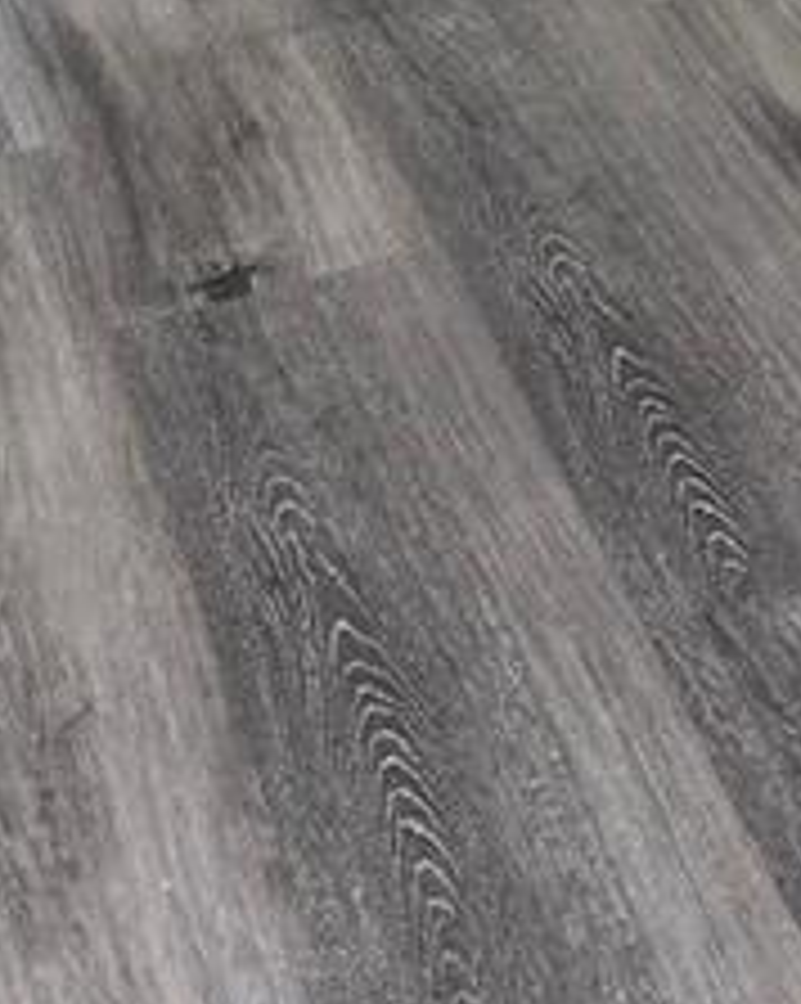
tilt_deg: -12.4
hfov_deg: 10.4
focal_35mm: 126
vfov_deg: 13.4
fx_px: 3739
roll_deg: -0.5
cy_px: -923
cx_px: 1980
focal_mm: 6.76
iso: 100
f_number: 1.78
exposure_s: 1/121
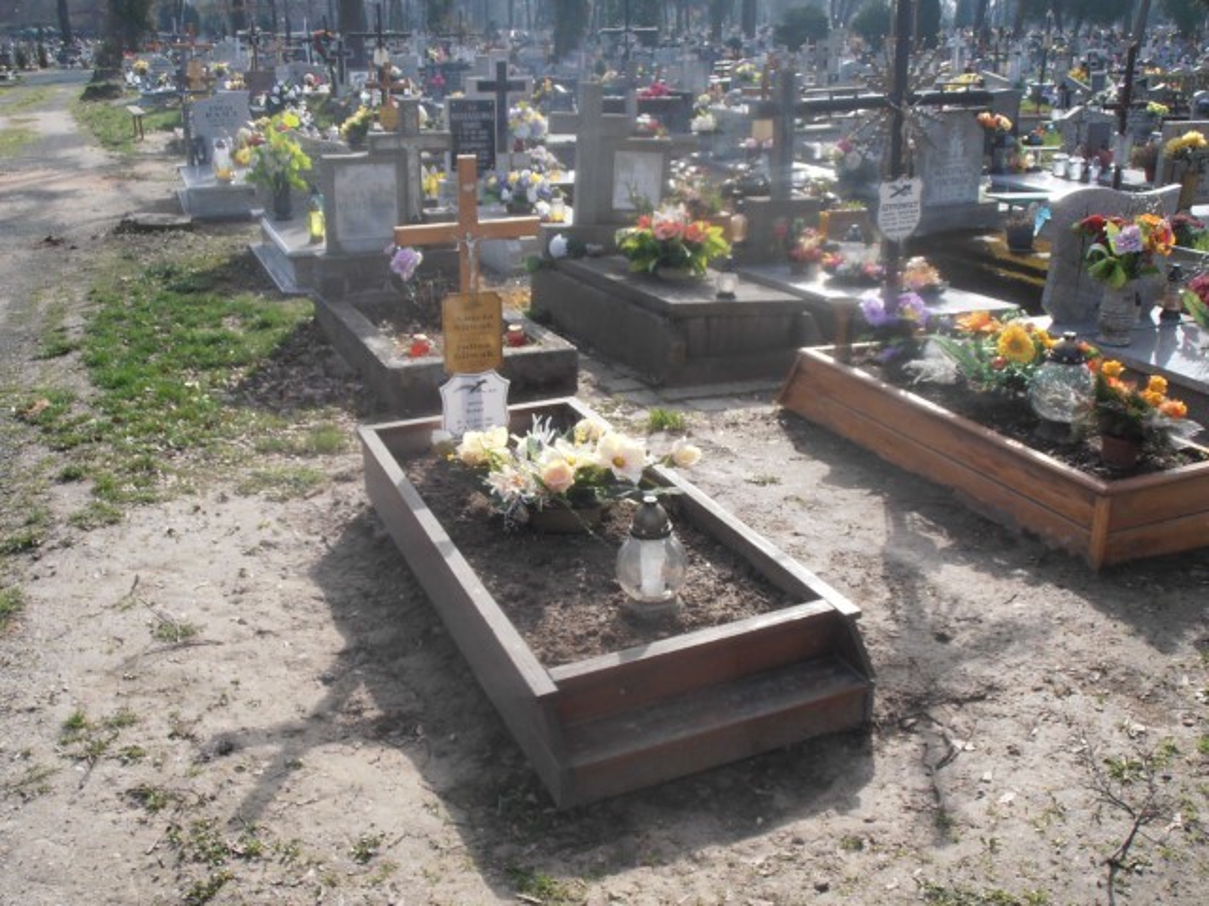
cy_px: 453
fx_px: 1292
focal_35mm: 37
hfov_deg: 50.1
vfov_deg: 38.7
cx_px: 604
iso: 80
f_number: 3.9
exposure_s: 1/400
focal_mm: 6.61
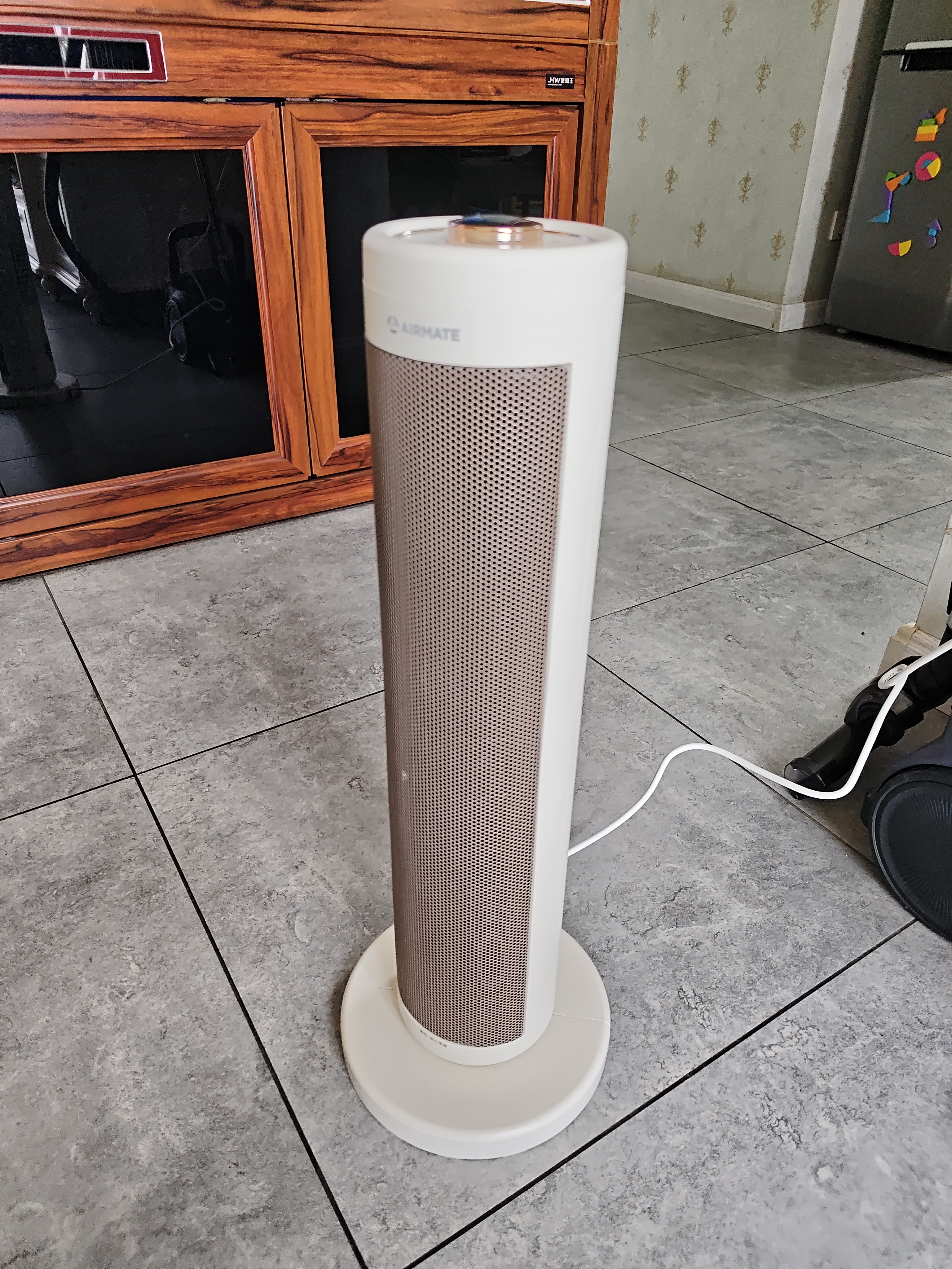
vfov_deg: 73.9
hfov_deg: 58.9
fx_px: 843
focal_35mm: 23
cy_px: 634
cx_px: 476
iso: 219
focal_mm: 5.56
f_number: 1.88
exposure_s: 1/60
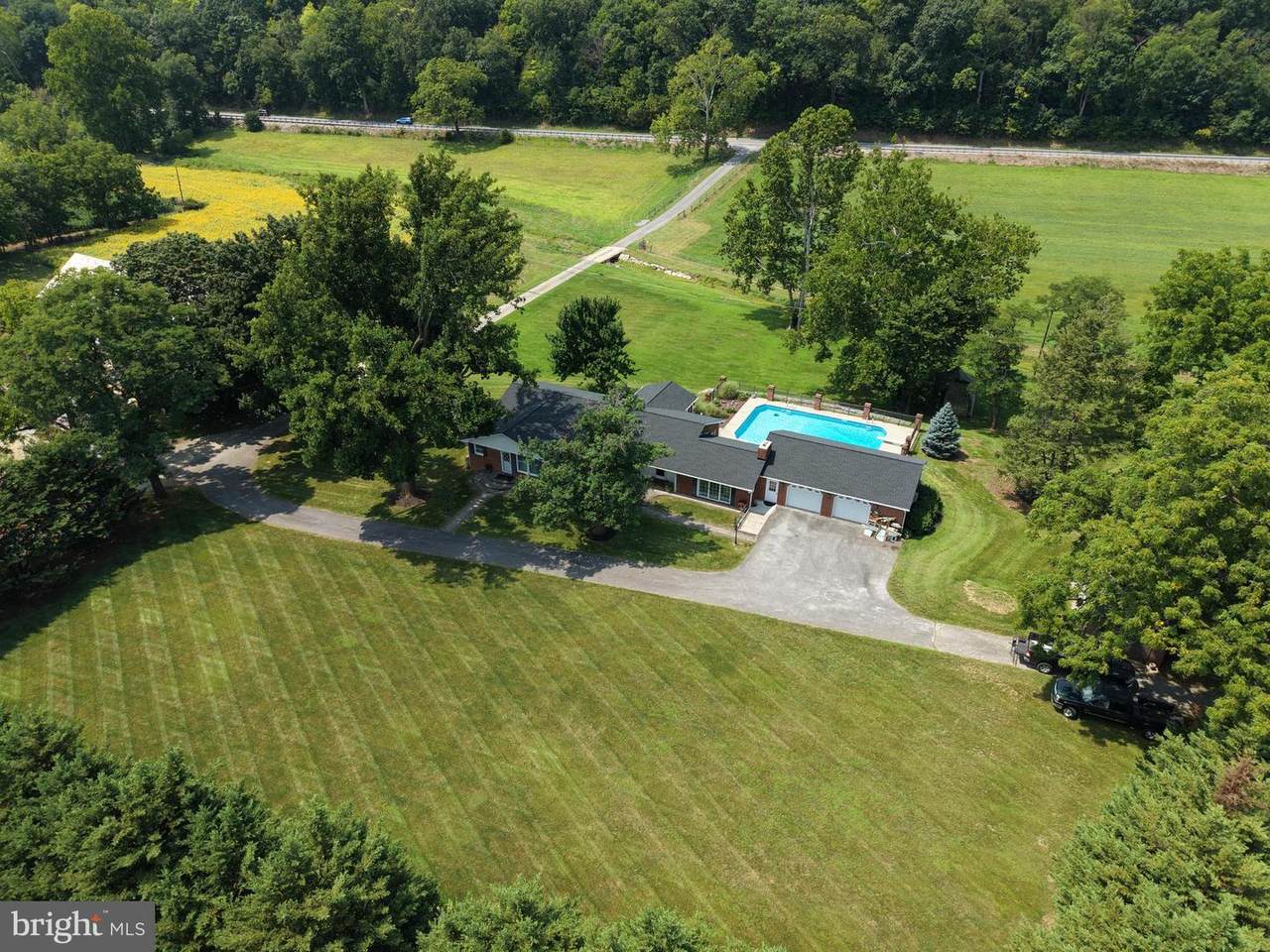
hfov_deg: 71.6
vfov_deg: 56.8
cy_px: 476
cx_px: 635
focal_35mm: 24
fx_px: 881
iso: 140
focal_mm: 8.67
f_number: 1.8
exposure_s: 1/2500
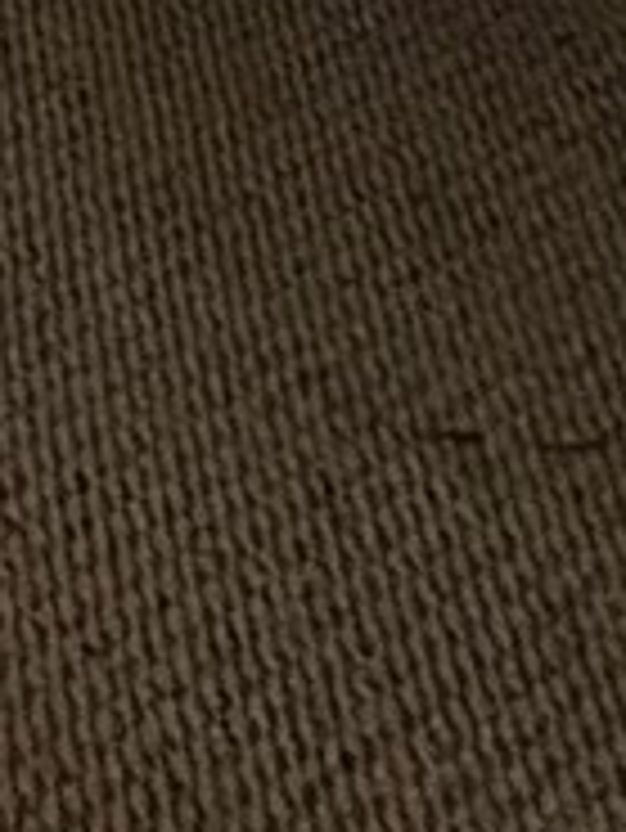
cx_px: -2135
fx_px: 3492
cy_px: -2199
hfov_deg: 6.9
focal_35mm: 145
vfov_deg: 8.8
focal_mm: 2.22
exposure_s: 1/120
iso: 250
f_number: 2.2
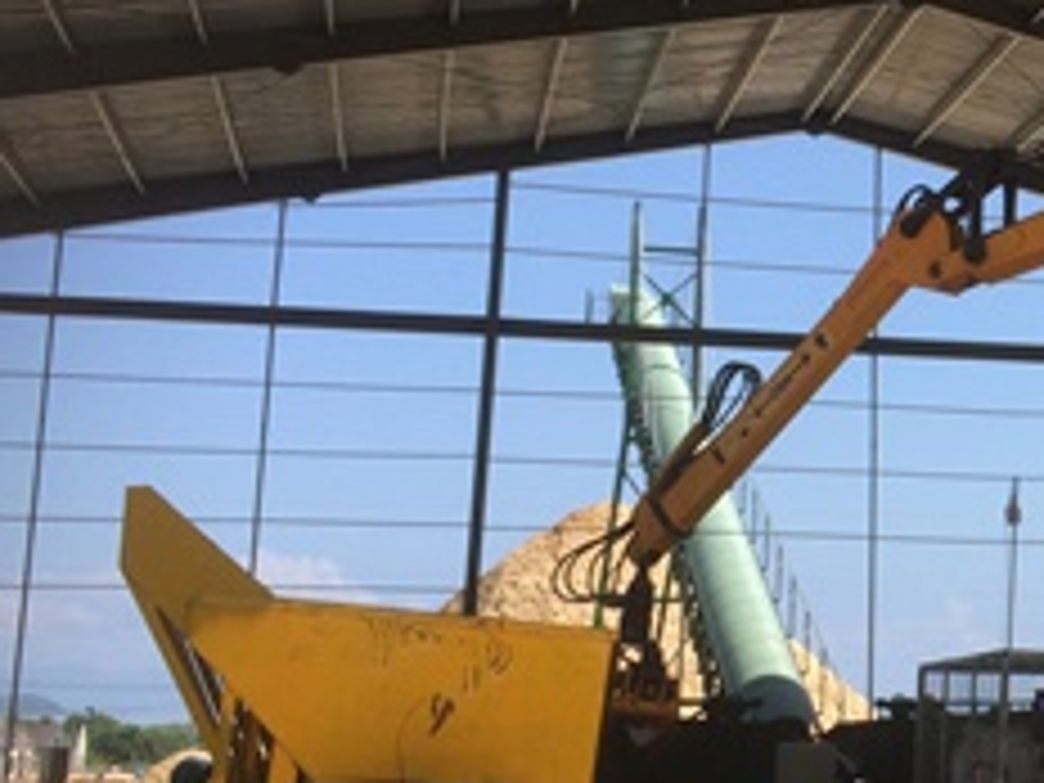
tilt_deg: +8.6
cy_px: 279
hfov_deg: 22.5
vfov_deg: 18.4
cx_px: 1260
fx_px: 2413
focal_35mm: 80
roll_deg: -1.5
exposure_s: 1/1580
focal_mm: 4.15
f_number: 2.2
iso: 32
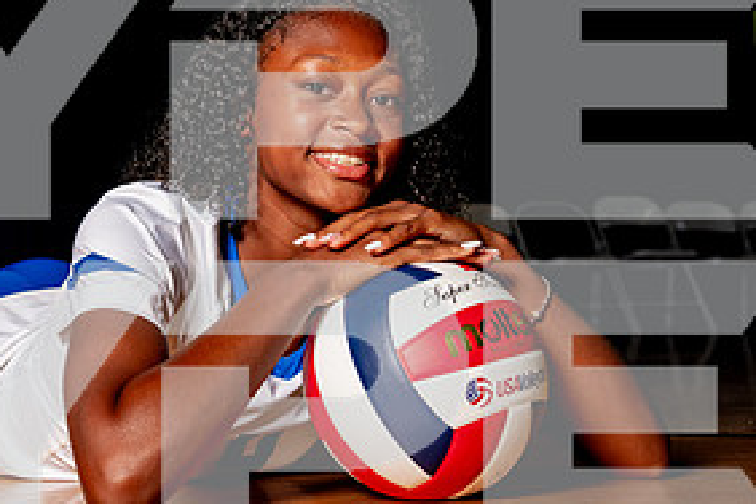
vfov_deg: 15.1
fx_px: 1890
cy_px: 79
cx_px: 118
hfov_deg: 22.2
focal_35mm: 90
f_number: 5
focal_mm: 43
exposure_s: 1/200
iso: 250
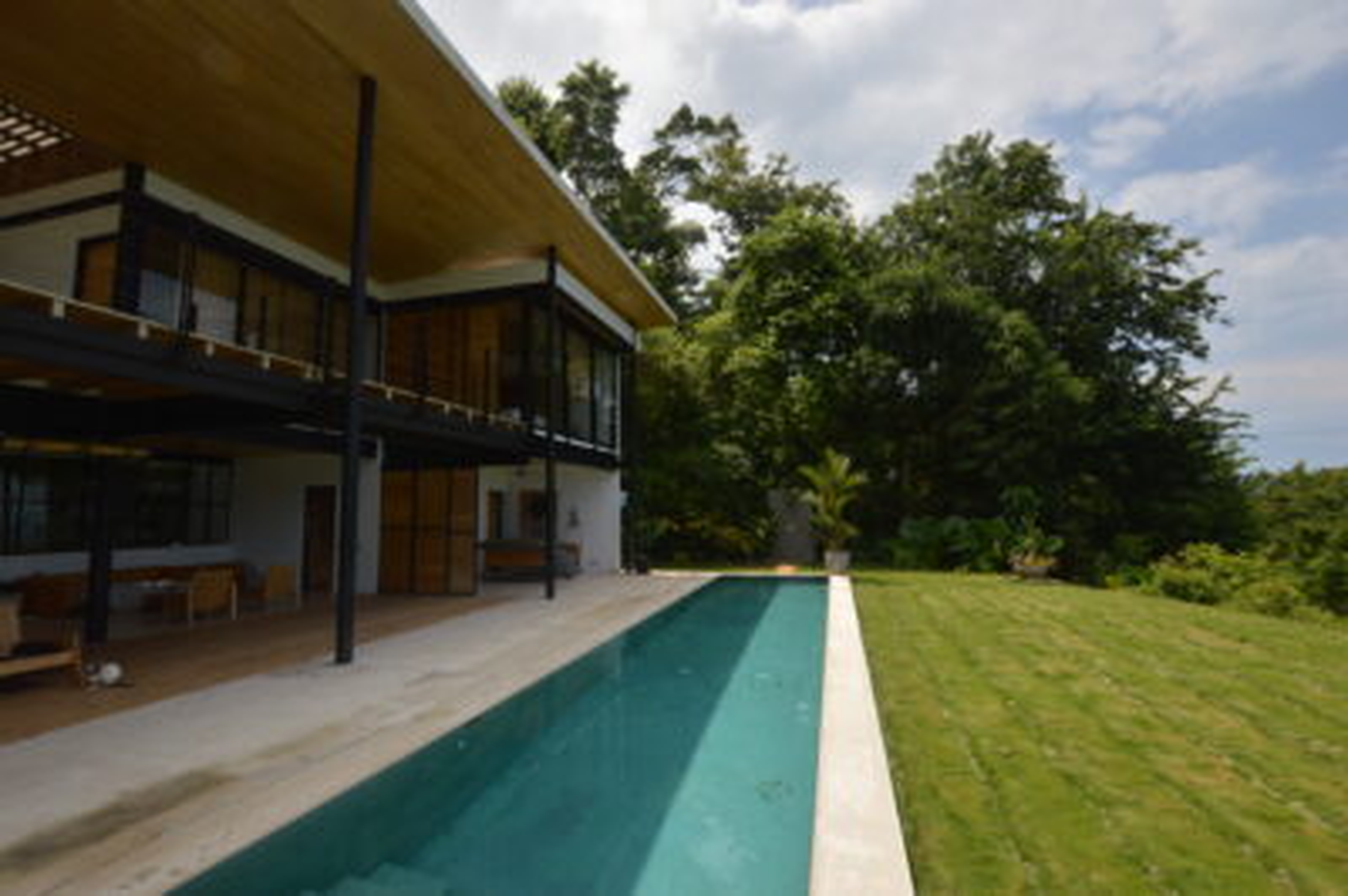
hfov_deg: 100.4
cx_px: 674
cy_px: 448
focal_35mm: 15
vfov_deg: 77.2
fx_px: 561
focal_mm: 10
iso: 100
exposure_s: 1/200
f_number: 10
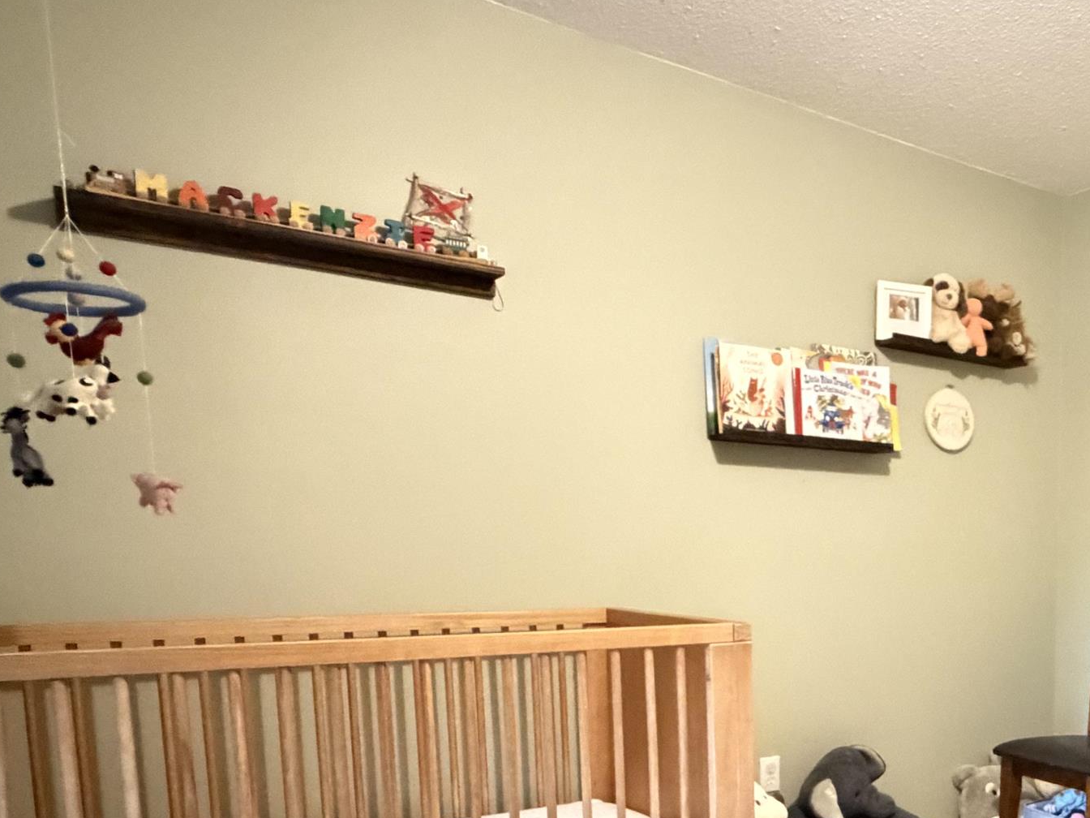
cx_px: 988
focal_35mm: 32
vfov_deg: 41.8
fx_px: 1008
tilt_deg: -7.4
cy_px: 680
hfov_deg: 50.2
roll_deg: -0.8
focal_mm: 2.22
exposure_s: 1/30
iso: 2000
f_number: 2.2
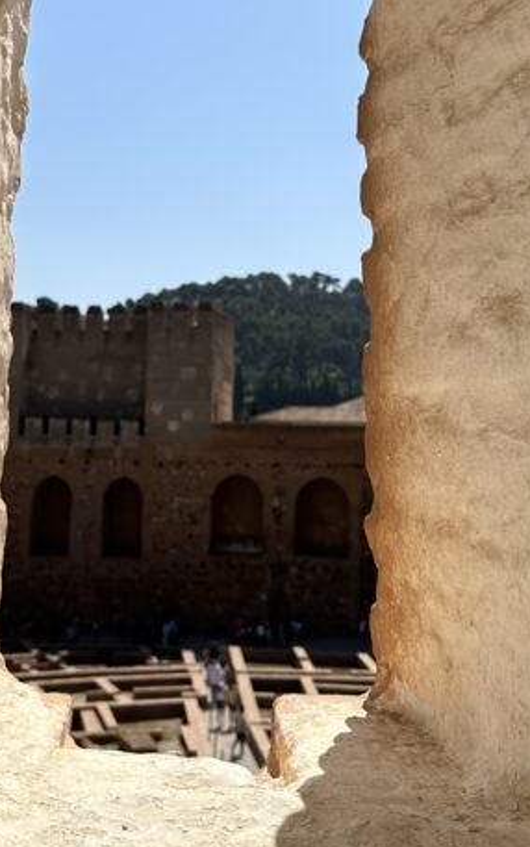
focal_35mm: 57
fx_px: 1316
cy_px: 265
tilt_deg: +6.3
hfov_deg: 22.7
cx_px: 195
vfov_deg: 35.2
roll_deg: -1.1
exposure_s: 1/7042
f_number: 1.78
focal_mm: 6.86
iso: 80
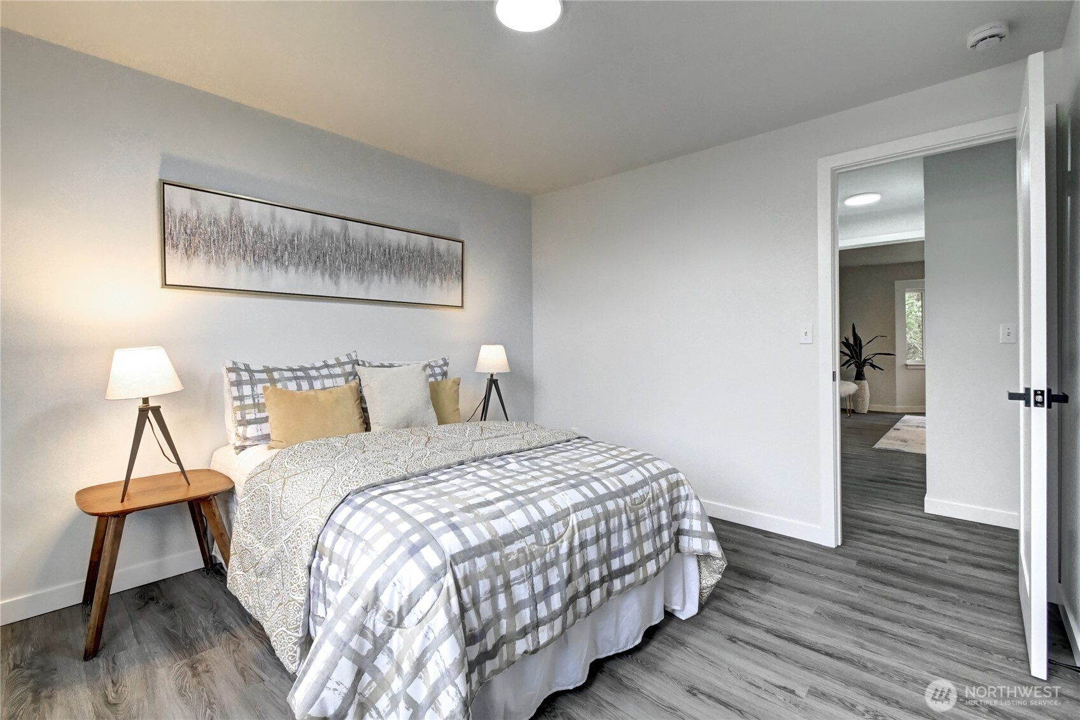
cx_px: 540
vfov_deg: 77.3
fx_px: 450
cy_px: 360
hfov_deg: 100.4
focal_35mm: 15
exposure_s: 1/20
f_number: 11
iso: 4000
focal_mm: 10
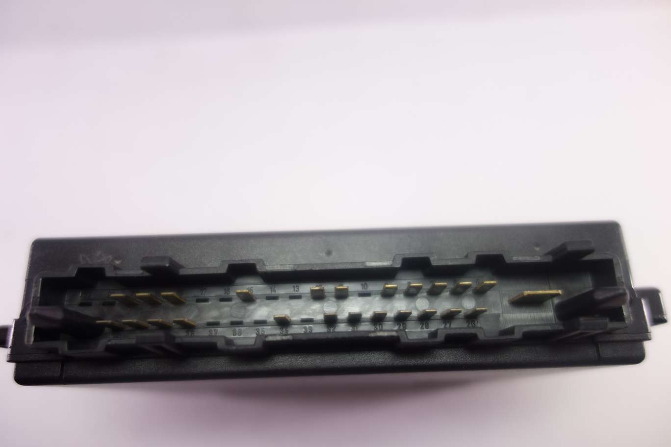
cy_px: 224
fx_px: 522
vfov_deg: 46.4
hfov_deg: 65.5
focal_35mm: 28
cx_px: 336
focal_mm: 10.4
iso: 125
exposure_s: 1/125
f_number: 1.8
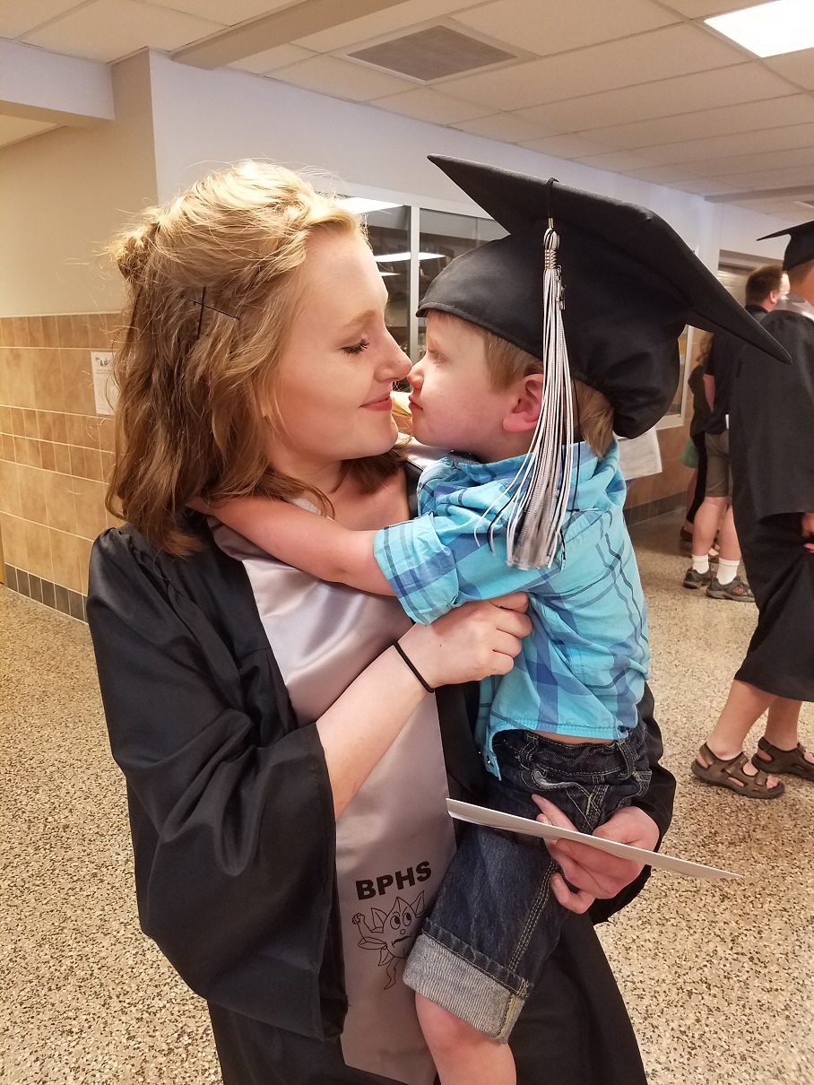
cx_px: 407
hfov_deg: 53.1
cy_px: 542
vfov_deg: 67.3
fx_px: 815
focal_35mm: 26
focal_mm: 4.2
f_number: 1.7
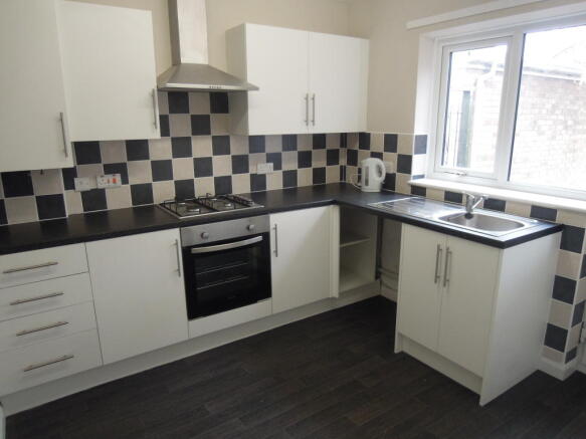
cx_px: 293
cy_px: 220
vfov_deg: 56.8
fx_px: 406
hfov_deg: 71.6
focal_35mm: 24
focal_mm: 4.3
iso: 400
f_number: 1.8
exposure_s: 1/80
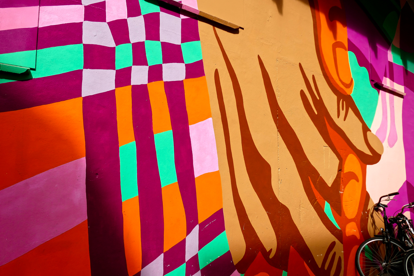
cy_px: 143
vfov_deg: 47.9
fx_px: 310
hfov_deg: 67.3
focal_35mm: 27
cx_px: 193
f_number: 2.8
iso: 125
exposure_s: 1/1600
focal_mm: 9.1
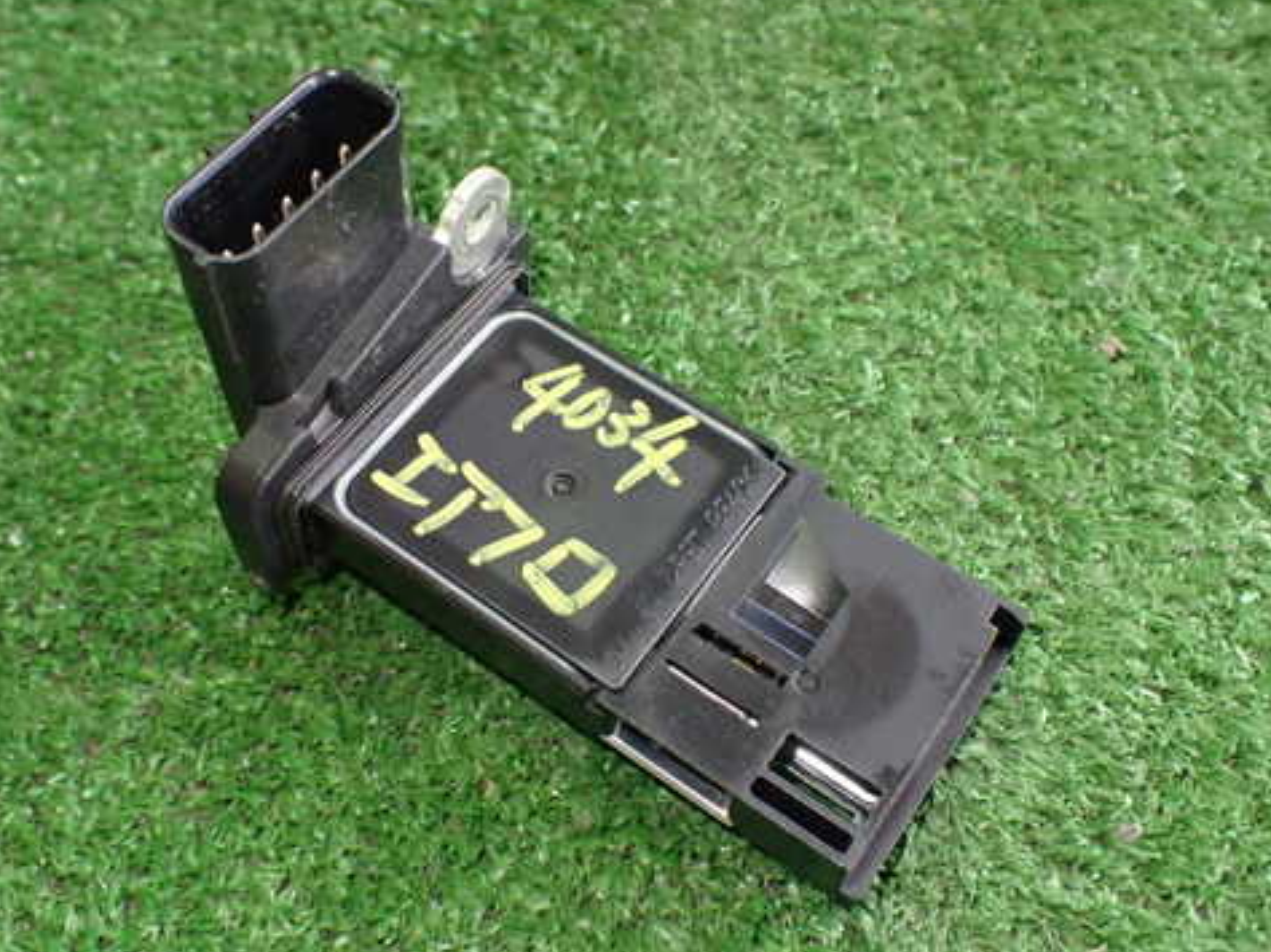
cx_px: 539
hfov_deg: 48.8
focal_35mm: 38
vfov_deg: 37.7
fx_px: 1395
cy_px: 461
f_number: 2.3
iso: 800
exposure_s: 1/125
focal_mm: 5.4
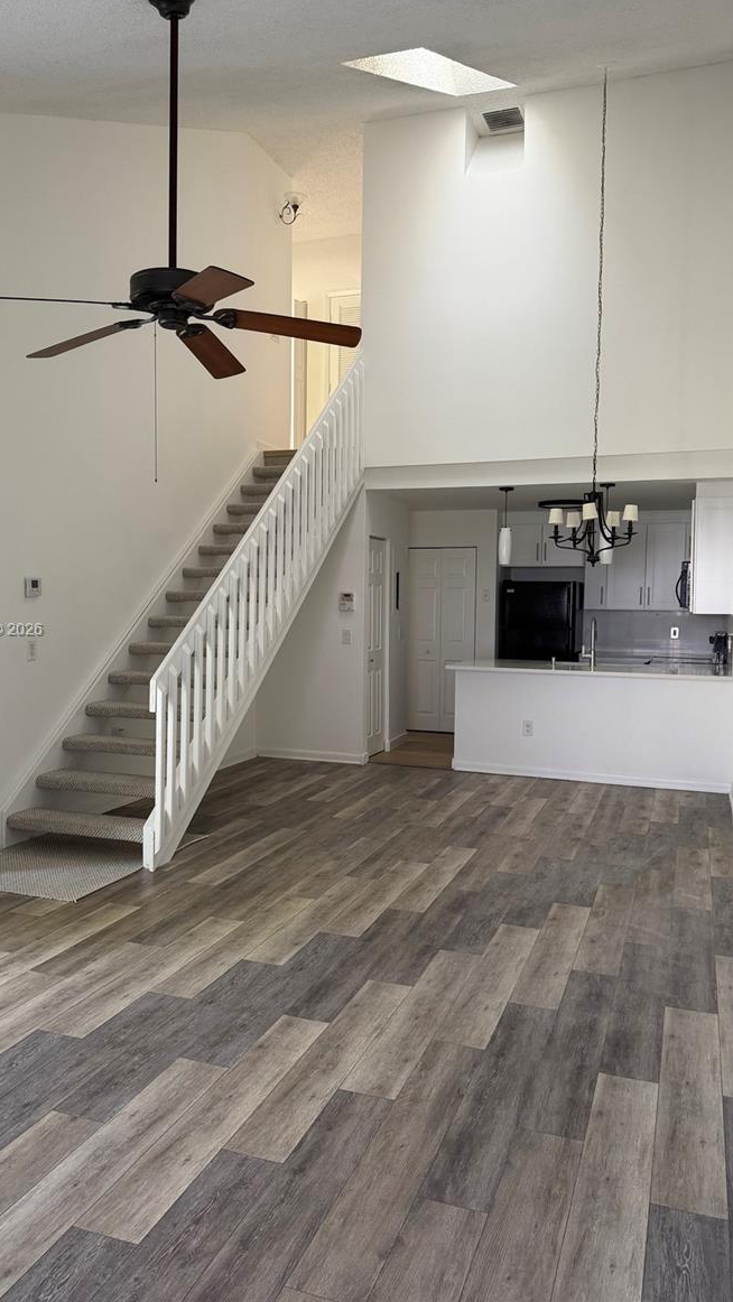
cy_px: 631
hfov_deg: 42.9
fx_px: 933
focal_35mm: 27
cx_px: 340
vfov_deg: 69.8
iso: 200
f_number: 1.78
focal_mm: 6.76
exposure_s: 1/110
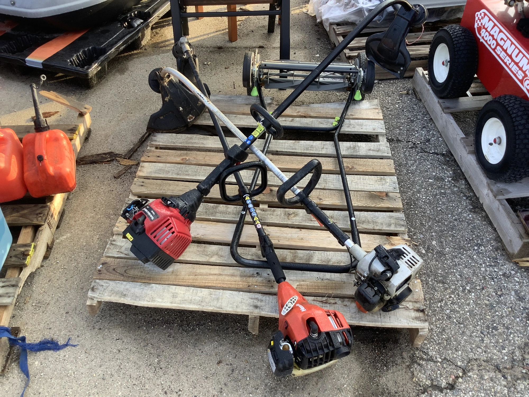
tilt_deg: -45.3
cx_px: 264
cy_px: 198
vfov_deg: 45.4
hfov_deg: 58.4
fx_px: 474
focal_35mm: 31
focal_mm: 3.3
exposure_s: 1/120
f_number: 2.4
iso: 32
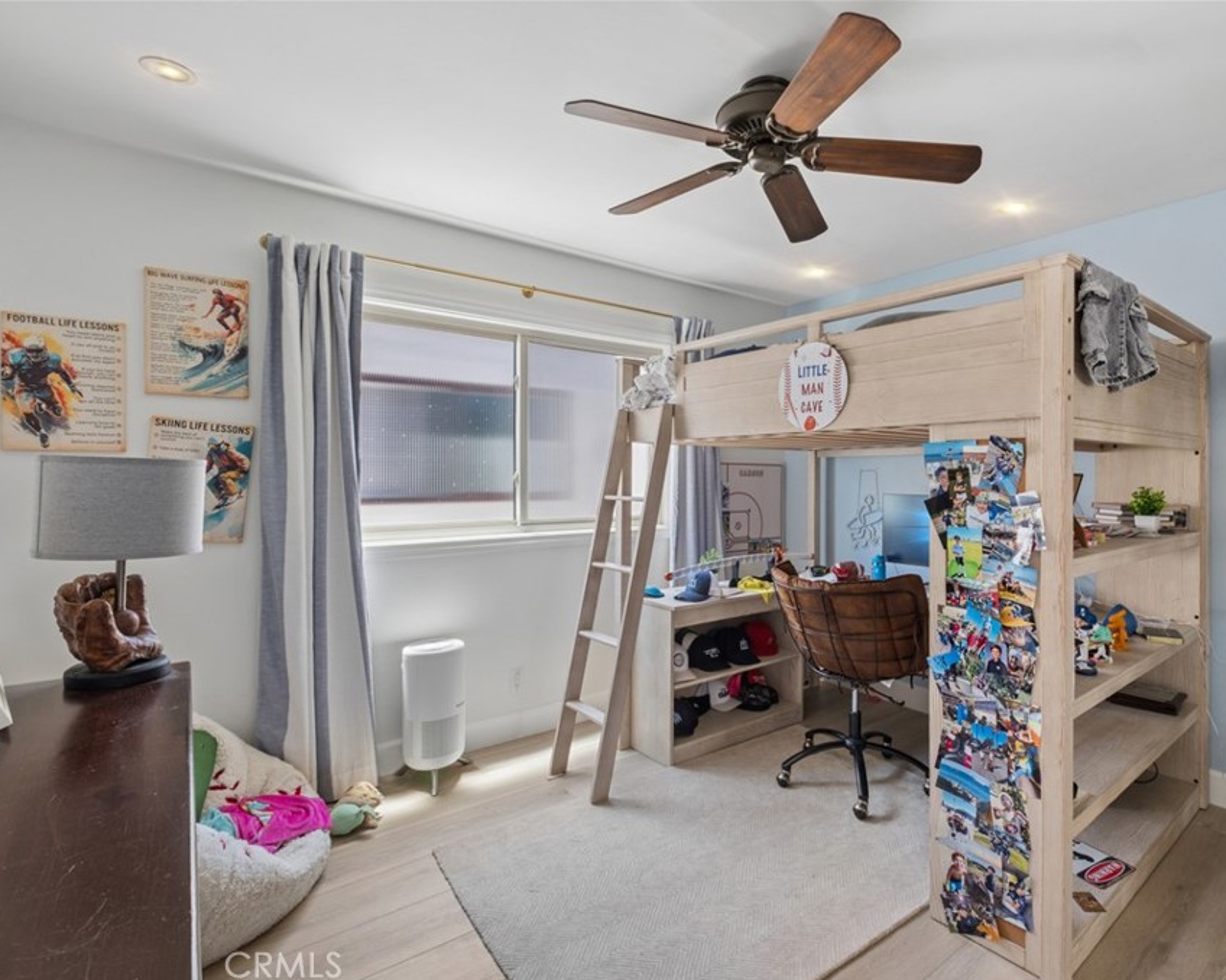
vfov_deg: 77.0
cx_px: 700
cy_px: 492
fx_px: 617
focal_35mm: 17
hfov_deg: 89.1
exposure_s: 1/12
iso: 200
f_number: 8
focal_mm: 10
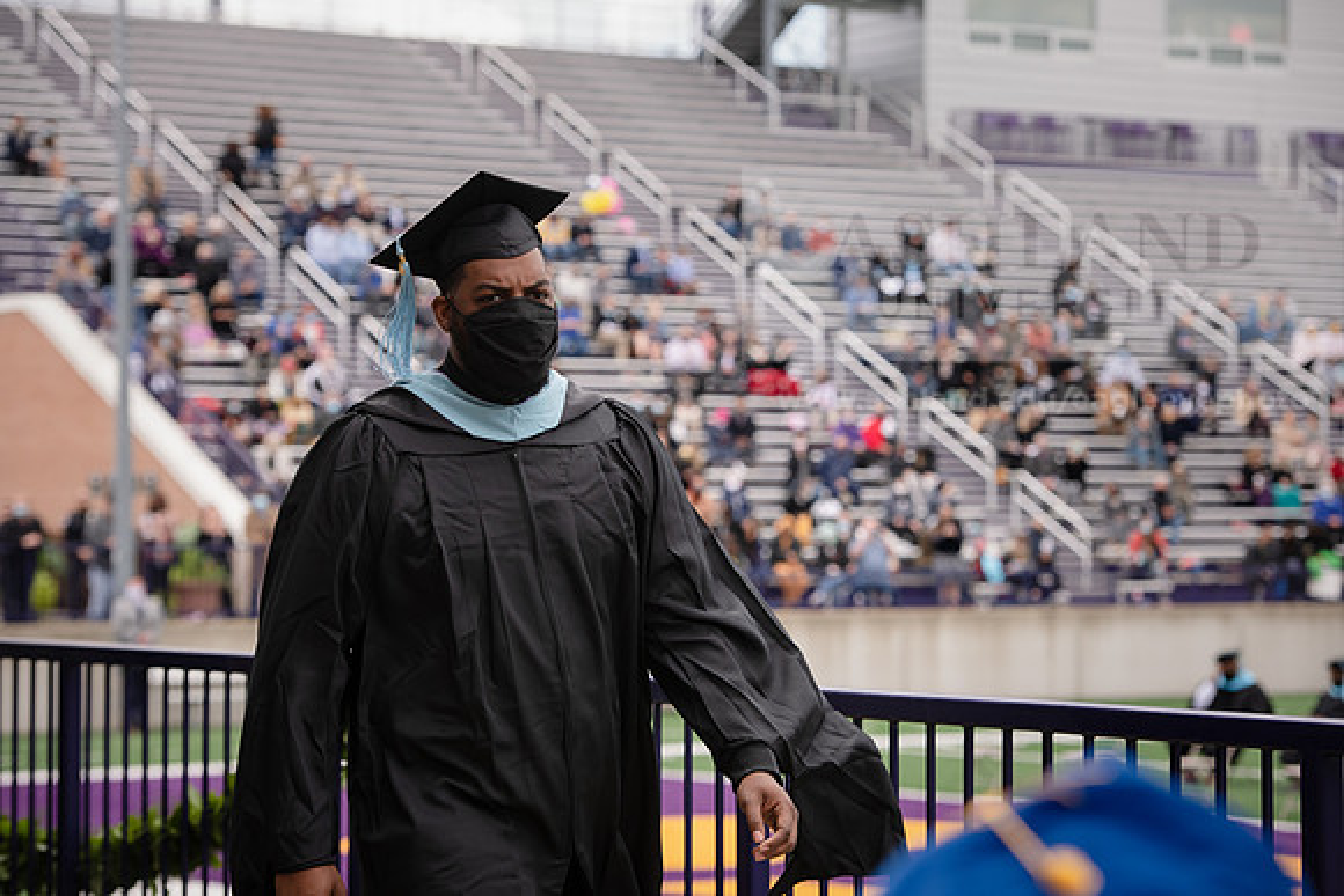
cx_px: 672
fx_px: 4107
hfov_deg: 18.6
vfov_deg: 12.5
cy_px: 448
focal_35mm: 110
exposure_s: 1/640
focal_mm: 110
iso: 400
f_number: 5
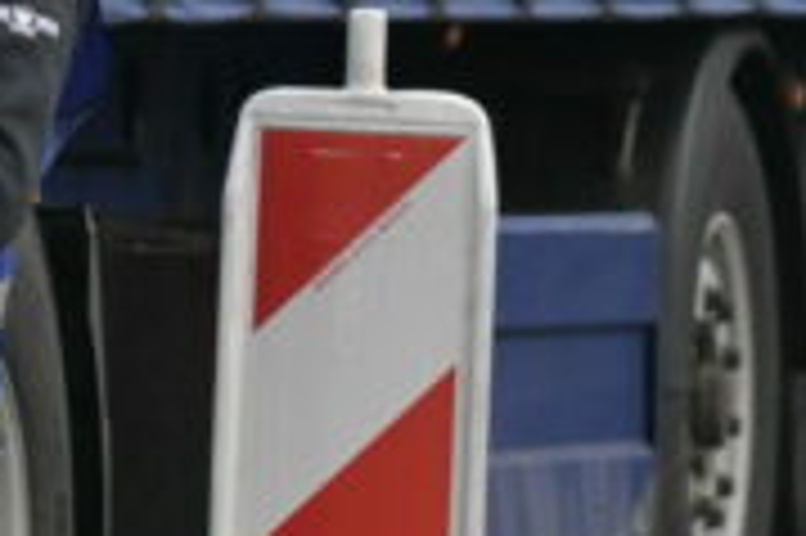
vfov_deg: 1.7
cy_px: -374
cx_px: -644
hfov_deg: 2.6
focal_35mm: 804
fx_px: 17984
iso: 1600
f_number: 4
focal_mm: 120
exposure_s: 1/8000
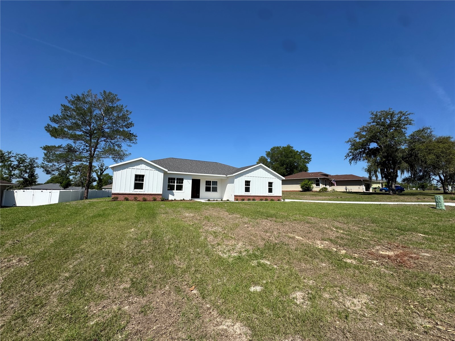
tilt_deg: +6.6
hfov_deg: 102.1
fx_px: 184
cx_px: 228
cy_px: 170
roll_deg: -1.2
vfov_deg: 85.7
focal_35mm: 14
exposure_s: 1/3106
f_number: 2.2
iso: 50
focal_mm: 2.22
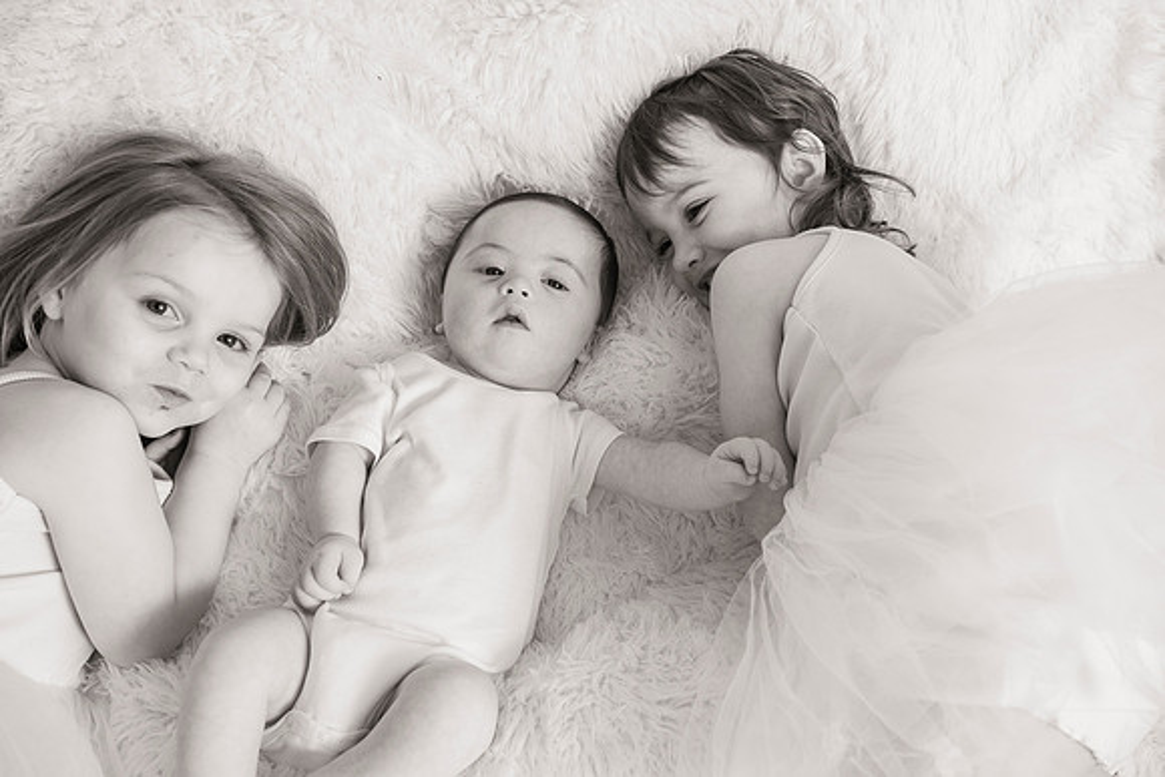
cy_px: 388
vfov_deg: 28.1
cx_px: 582
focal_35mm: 48
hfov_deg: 41.1
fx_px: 1554
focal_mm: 48
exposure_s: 1/160
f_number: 4
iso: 200
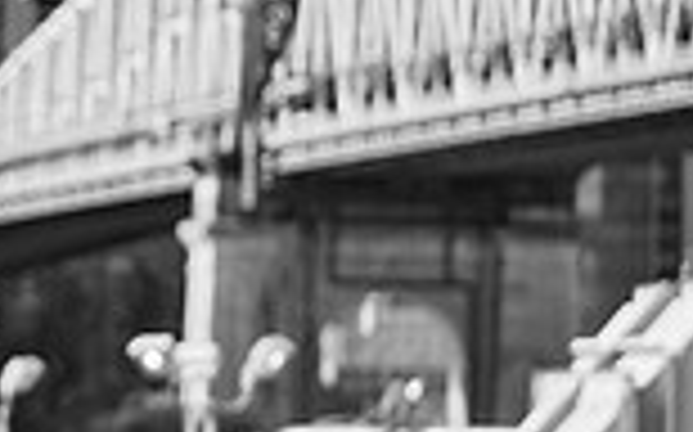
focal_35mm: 345
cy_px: 236
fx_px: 6511
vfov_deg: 3.8
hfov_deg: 6.1
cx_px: -166
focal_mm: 90
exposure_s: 1/1000
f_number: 2.8
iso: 100
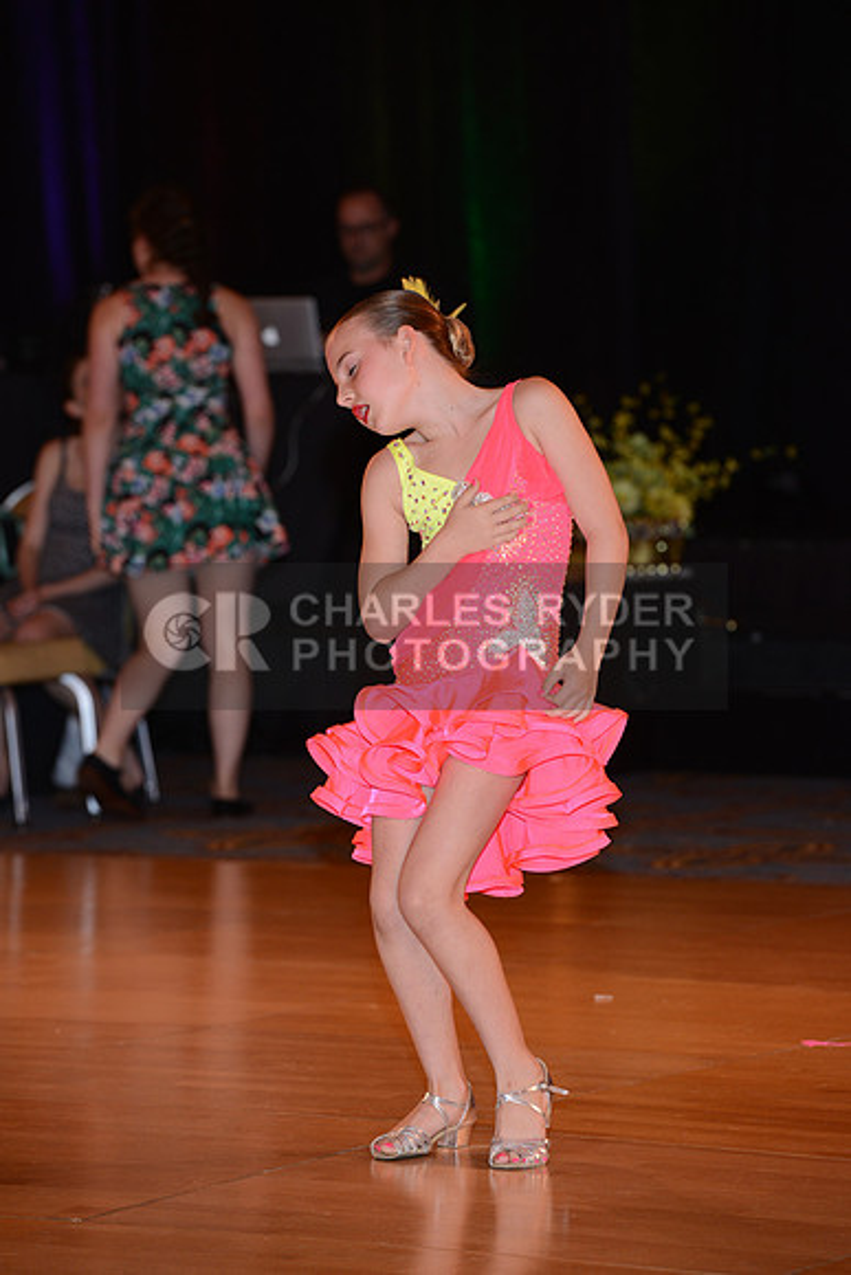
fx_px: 5847
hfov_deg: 8.3
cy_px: 638
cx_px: 426
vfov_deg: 12.4
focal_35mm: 165
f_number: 5.6
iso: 1000
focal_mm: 165
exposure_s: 1/250
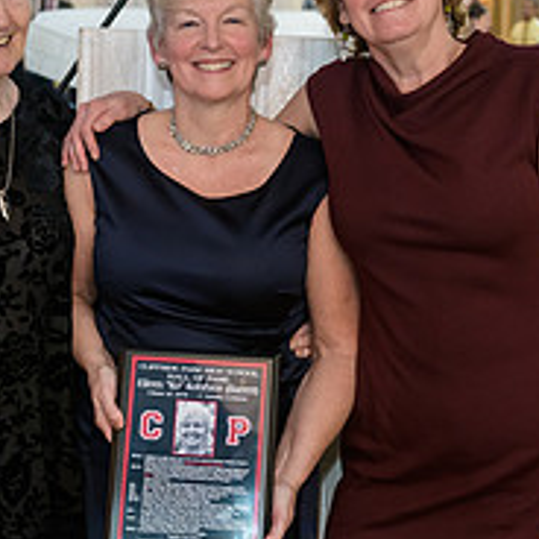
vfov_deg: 19.0
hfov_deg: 19.0
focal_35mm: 91
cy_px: 192
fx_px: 1603
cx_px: 190
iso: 1000
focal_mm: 34
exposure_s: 1/125
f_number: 3.2
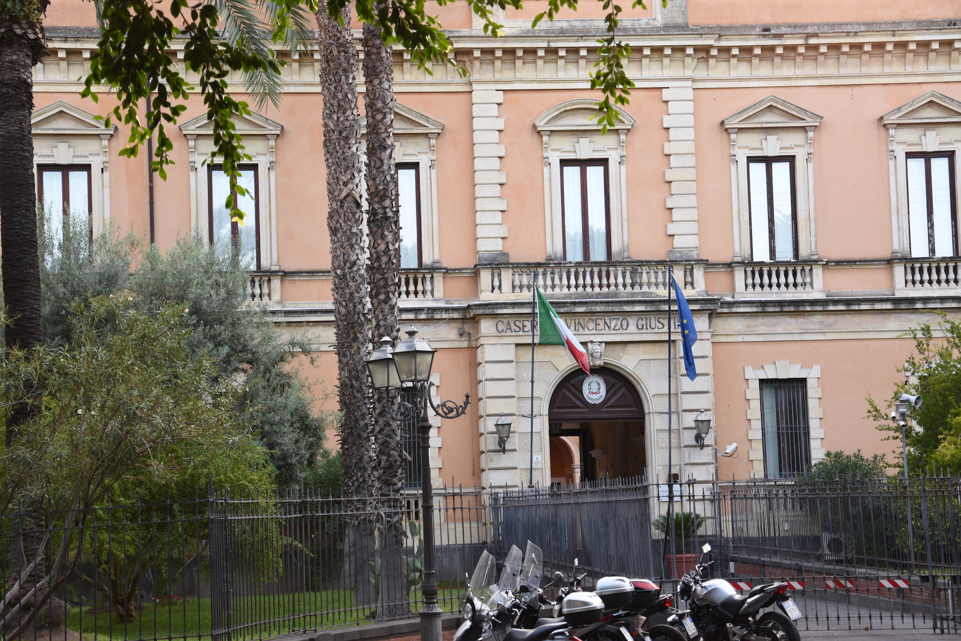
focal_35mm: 75
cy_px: 320
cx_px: 480
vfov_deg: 18.2
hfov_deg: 27.0
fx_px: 2002
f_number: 5.6
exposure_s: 1/60
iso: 200
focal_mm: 50
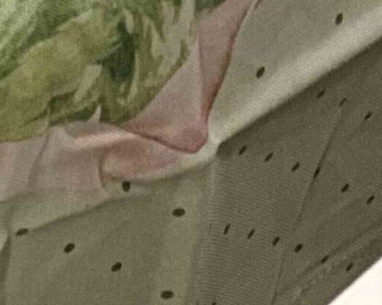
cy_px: -573
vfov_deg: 5.7
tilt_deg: -30.1
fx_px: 2893
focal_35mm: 256
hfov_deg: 7.3
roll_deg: -2.6
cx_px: -327
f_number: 2.4
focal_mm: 6
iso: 160
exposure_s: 1/50
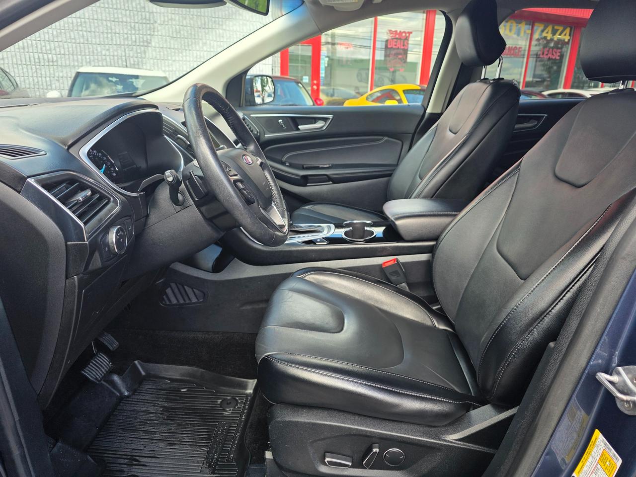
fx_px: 423
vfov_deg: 58.9
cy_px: 238
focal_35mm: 23
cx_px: 318
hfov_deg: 73.9
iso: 40
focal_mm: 6.3
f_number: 1.7
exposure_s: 1/180
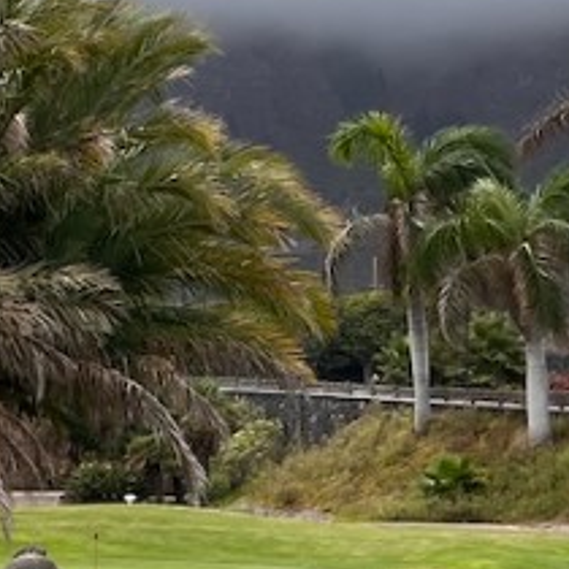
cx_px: -377
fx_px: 2083
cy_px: 480
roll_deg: +0.6
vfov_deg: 15.4
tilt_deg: +1.3
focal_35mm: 112
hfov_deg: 14.2
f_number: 1.6
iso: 50
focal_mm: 5.1
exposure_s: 1/3049
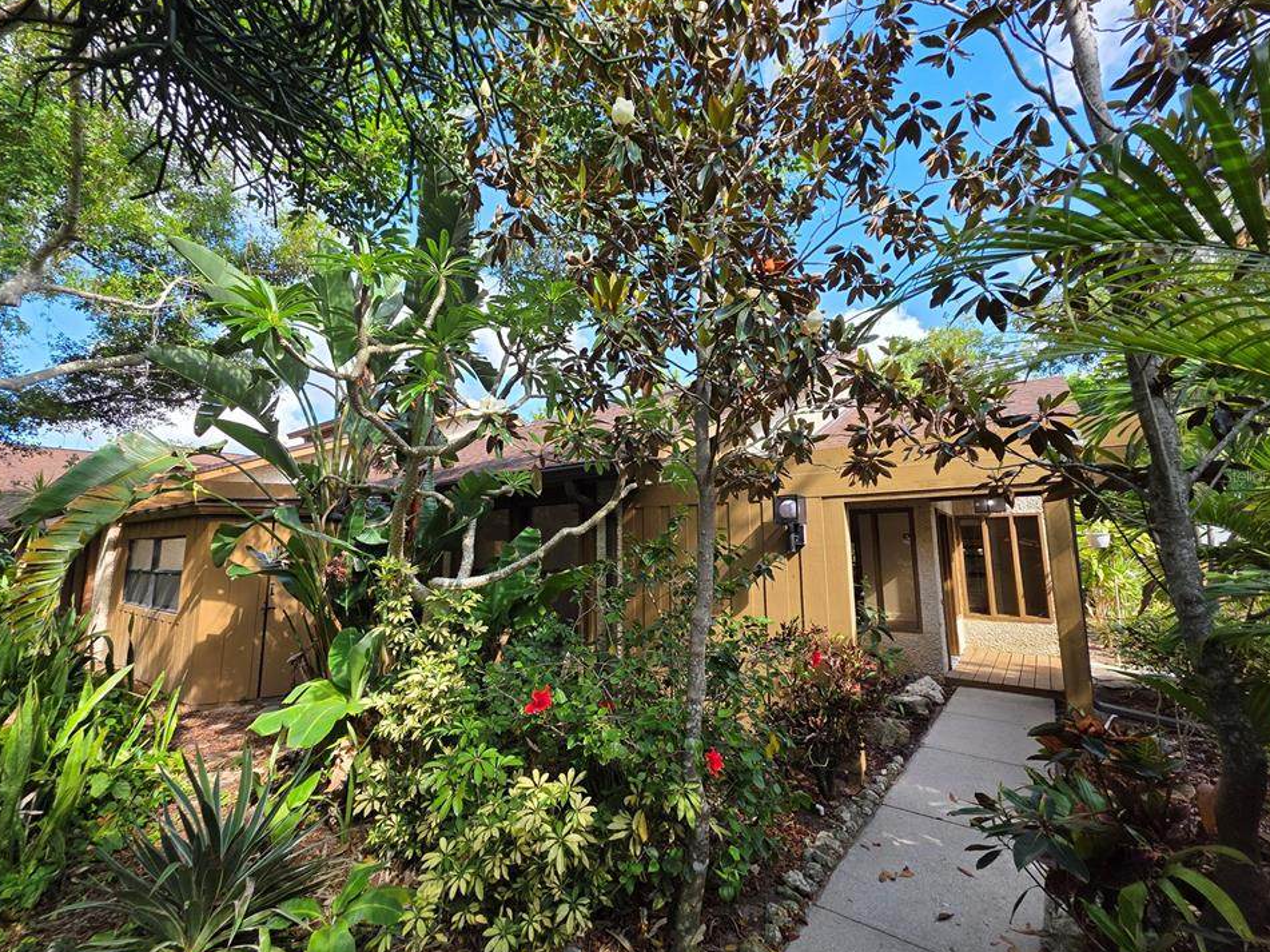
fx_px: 514
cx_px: 620
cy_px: 475
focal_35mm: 14
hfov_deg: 102.1
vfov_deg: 85.7
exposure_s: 1/550
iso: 40
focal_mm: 2.2
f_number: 1.9
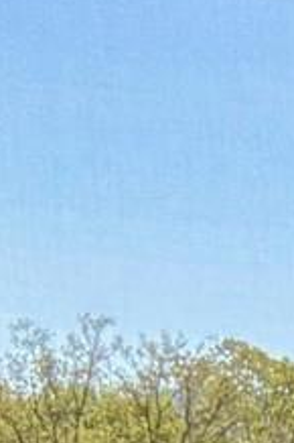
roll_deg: -1.3
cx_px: 1746
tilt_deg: -7.3
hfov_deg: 4.3
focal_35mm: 254
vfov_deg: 7.6
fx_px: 3116
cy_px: 1012
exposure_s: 1/2075
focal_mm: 5.96
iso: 64
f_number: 1.6
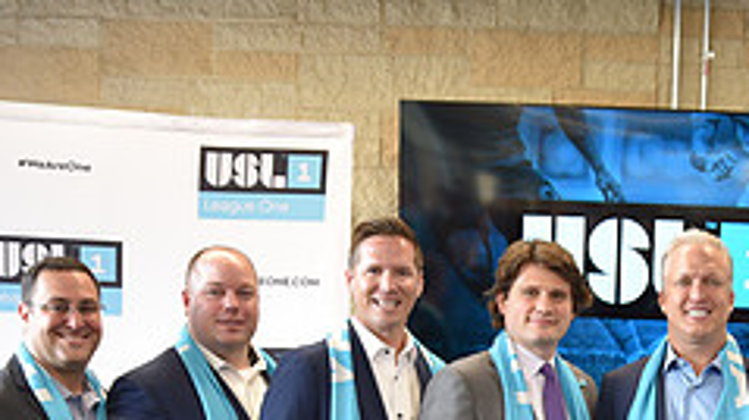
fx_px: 1211
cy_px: 556
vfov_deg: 18.3
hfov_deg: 32.9
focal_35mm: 61
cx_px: 652
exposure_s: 1/40
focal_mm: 24
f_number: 2.8
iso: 400
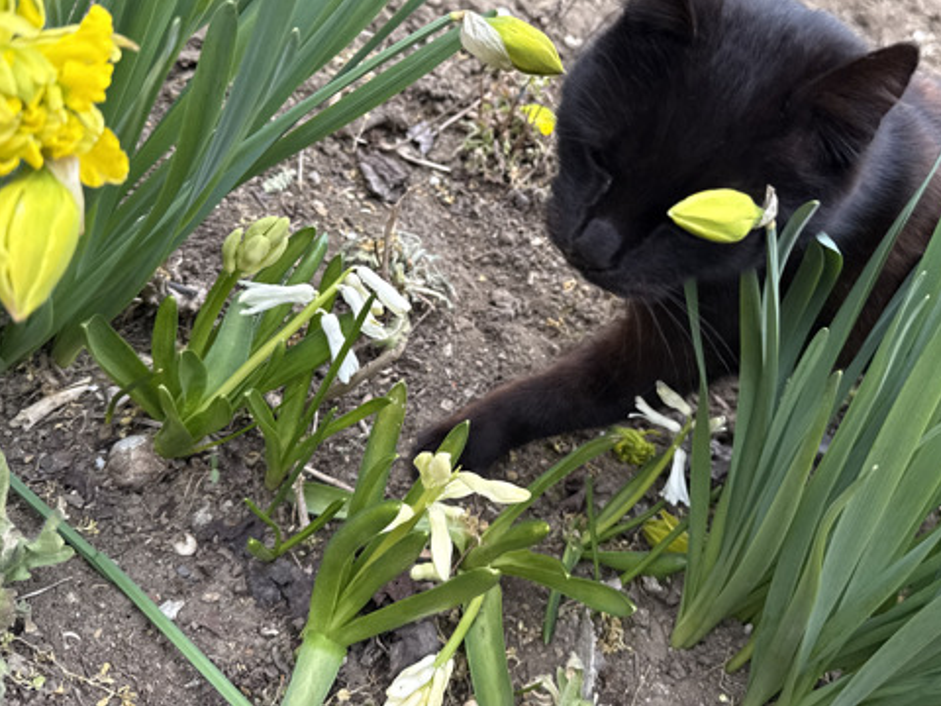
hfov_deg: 52.6
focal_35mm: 35
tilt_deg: -35.9
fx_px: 951
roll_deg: -33.6
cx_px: 492
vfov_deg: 40.0
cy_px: 217
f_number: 1.78
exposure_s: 1/677
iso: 80
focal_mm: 6.76
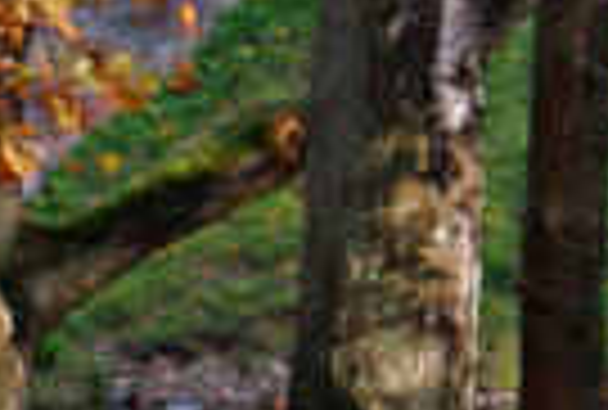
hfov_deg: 2.9
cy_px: -239
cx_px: -293
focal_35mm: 698
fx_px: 11828
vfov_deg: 2.0
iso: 320
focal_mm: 70
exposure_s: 1/125
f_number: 5.6
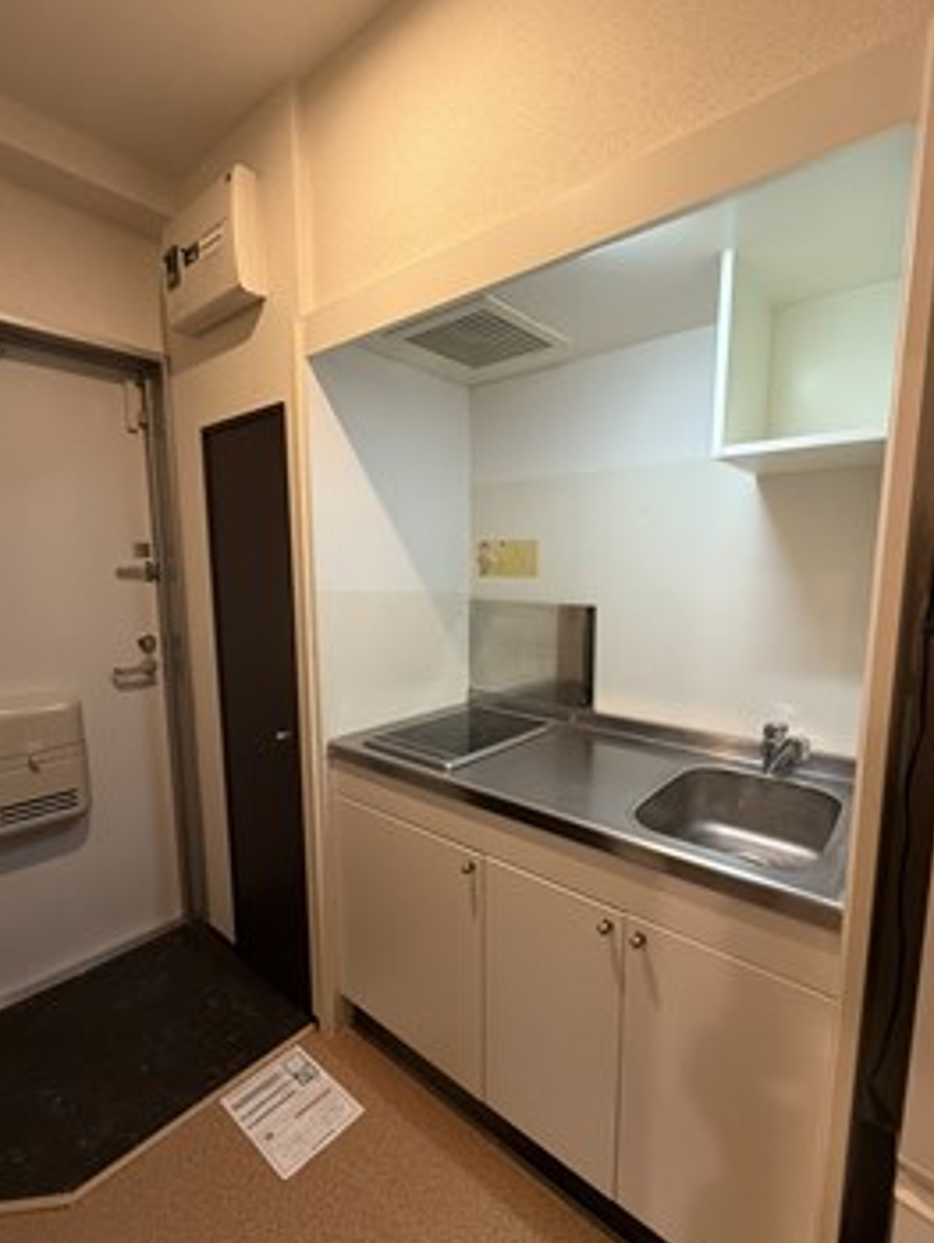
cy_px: 643
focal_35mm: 16
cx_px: 504
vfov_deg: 94.4
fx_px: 575
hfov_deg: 78.0
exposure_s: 1/50
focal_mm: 2.22
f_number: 2.2
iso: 250
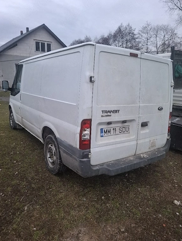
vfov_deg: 71.5
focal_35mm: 24
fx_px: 168
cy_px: 116
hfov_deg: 56.9
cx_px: 94
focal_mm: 5.54
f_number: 1.8
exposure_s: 1/100
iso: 100
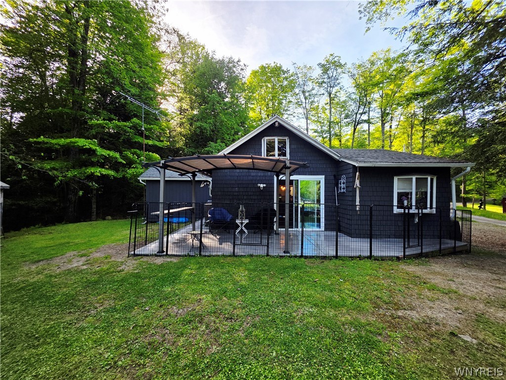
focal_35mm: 13
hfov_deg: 106.2
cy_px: 190
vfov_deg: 89.9
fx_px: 190
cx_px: 253
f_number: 1.9
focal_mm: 2.2
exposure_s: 1/385
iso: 40
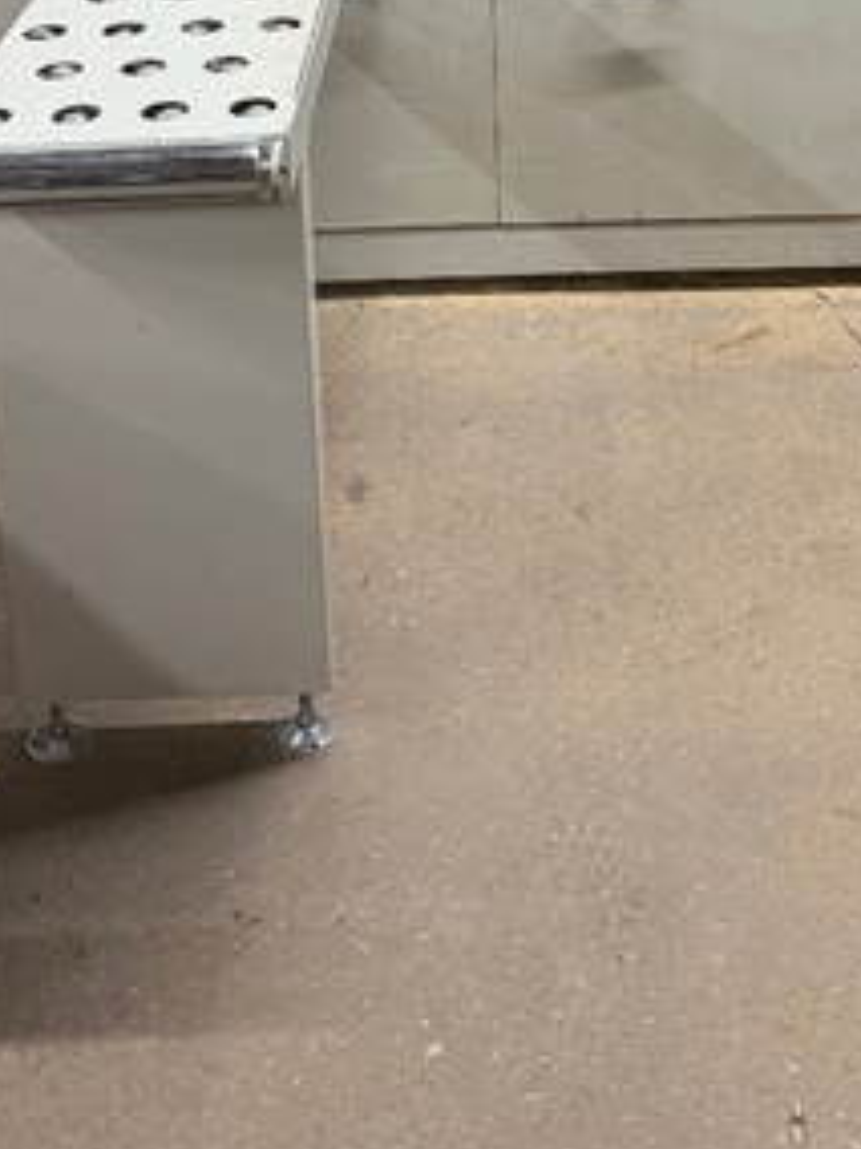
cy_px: -113
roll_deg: +0.2
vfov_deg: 31.5
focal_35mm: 54
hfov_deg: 26.9
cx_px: 558
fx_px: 1791
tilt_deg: -15.0
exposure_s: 1/60
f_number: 1.78
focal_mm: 6.76
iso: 200
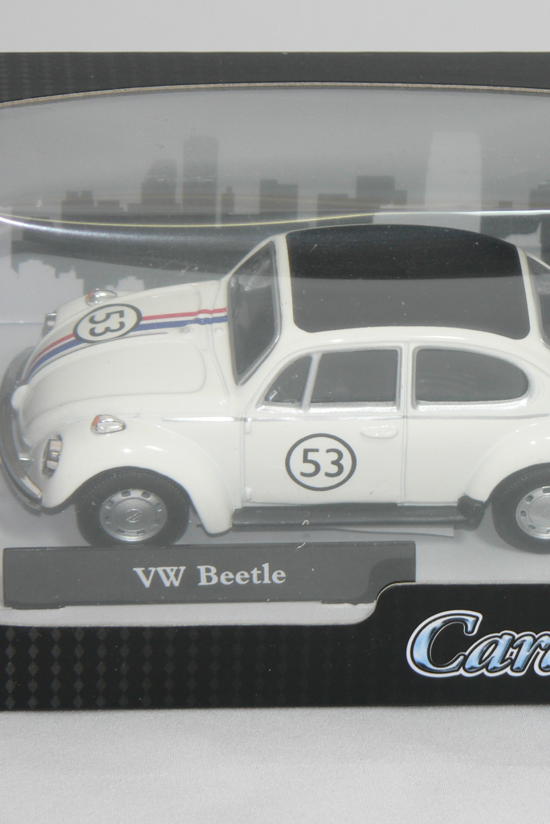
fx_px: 4583
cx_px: 359
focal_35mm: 200
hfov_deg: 6.9
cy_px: 412
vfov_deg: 10.3
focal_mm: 24.1
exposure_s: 1/60
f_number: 3.3
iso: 80
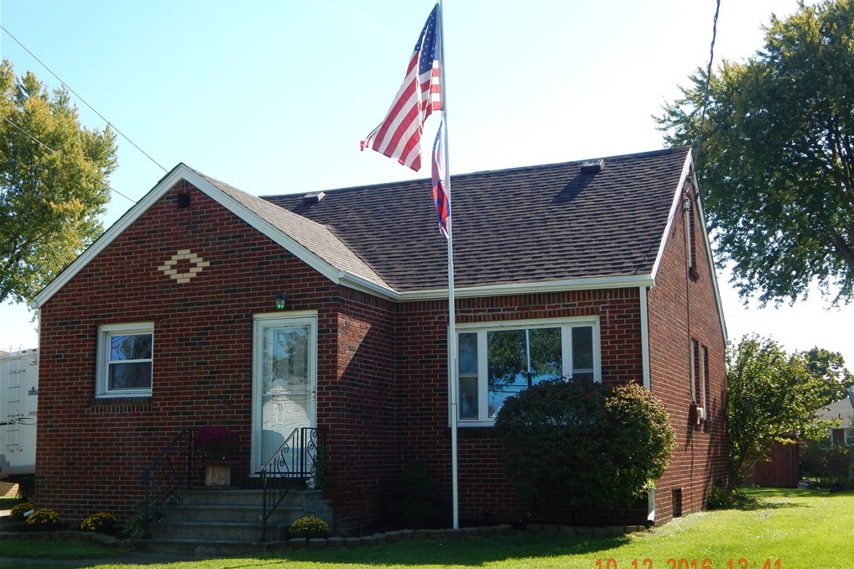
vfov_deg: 29.8
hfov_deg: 43.6
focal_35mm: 45
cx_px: 429
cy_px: 314
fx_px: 1067
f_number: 3.6
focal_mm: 7.7
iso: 125
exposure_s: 1/640
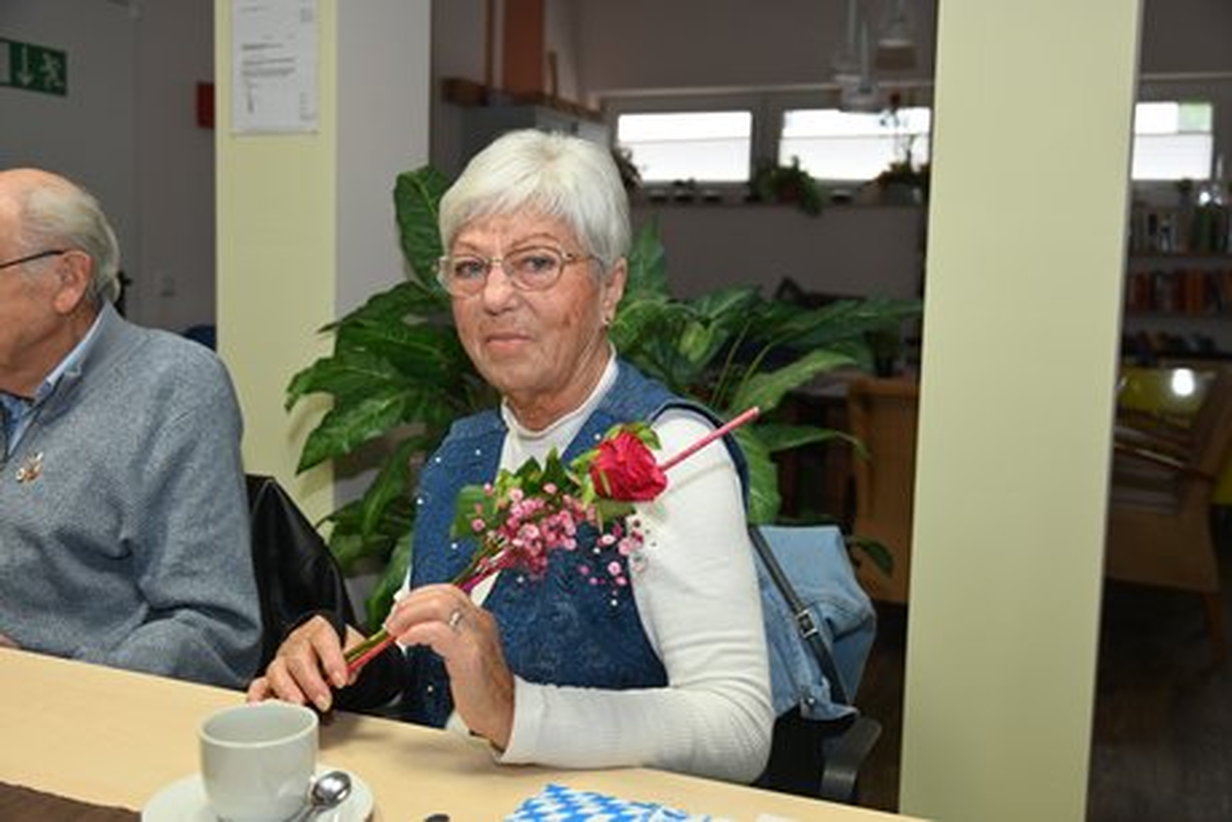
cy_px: 411
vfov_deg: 37.9
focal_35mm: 35
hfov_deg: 54.4
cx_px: 616
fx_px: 1198
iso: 500
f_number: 4.5
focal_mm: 35
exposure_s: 1/60
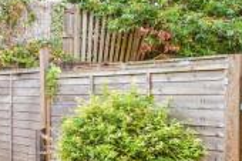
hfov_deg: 33.3
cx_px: -77
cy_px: 93
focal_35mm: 42
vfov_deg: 31.8
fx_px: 282
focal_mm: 10
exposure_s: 1/80
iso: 500
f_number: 8
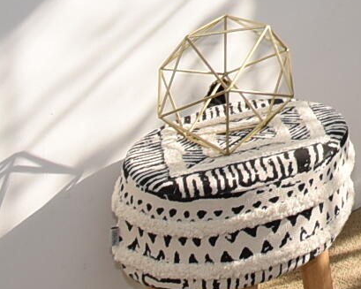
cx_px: 741
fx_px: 1100
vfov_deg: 12.2
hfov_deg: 14.9
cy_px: -387
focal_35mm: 103
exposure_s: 1/160
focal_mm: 10
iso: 100
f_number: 6.3
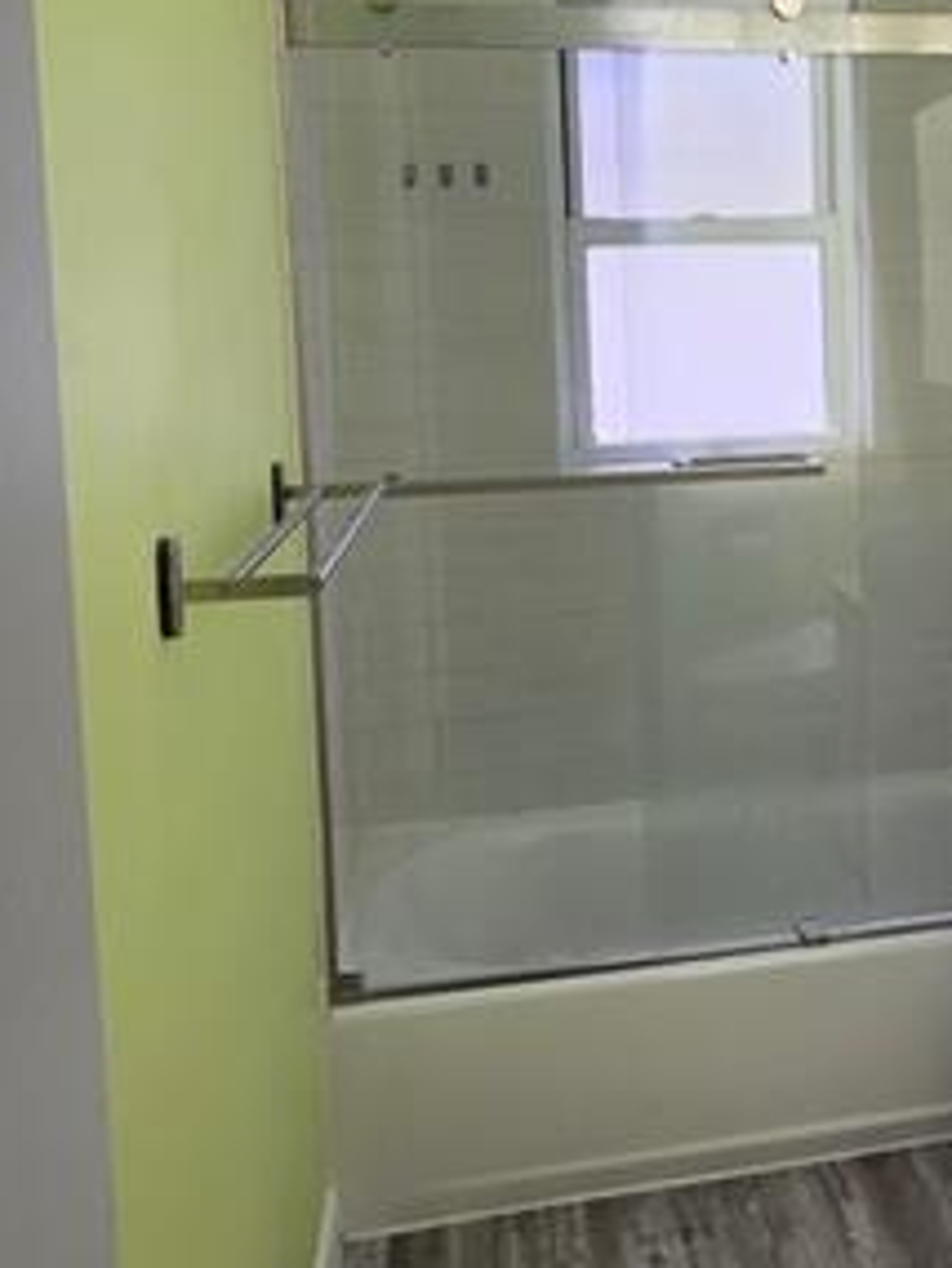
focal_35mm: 35
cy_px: 414
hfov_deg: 39.1
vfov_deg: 51.5
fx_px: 1282
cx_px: 770
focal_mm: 2.2
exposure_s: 1/493
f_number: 1.9
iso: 40
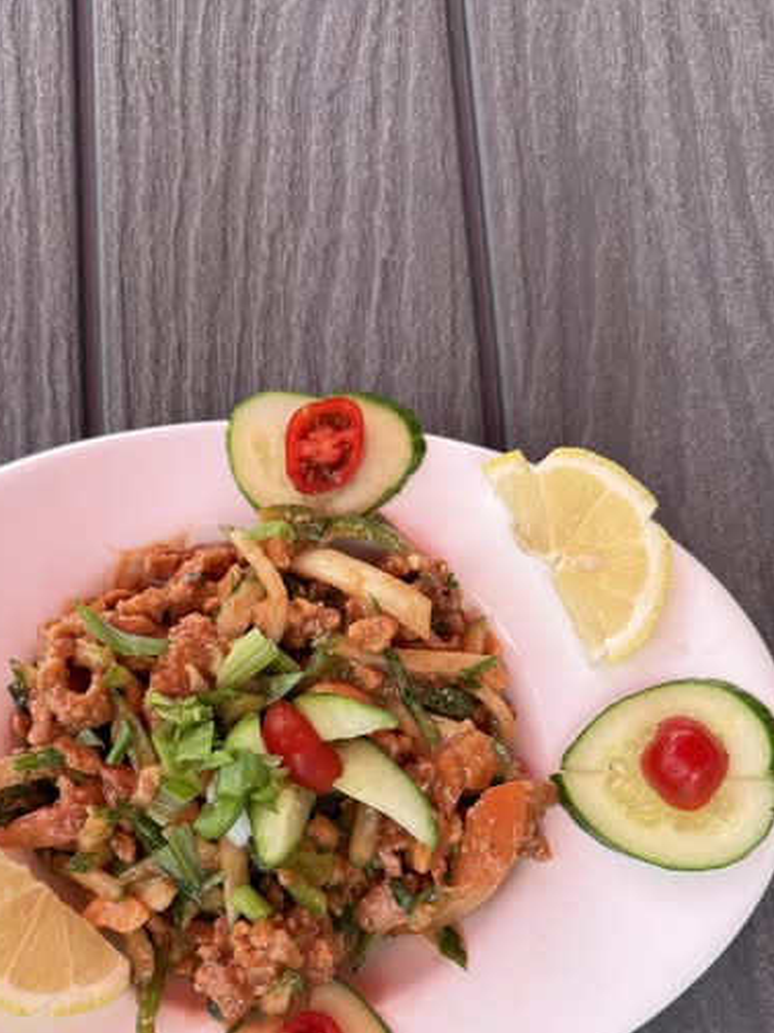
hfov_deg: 40.3
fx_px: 1044
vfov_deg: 51.1
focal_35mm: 35
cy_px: 734
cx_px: 273
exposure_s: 1/742
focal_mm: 6.76
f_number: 1.78
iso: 80
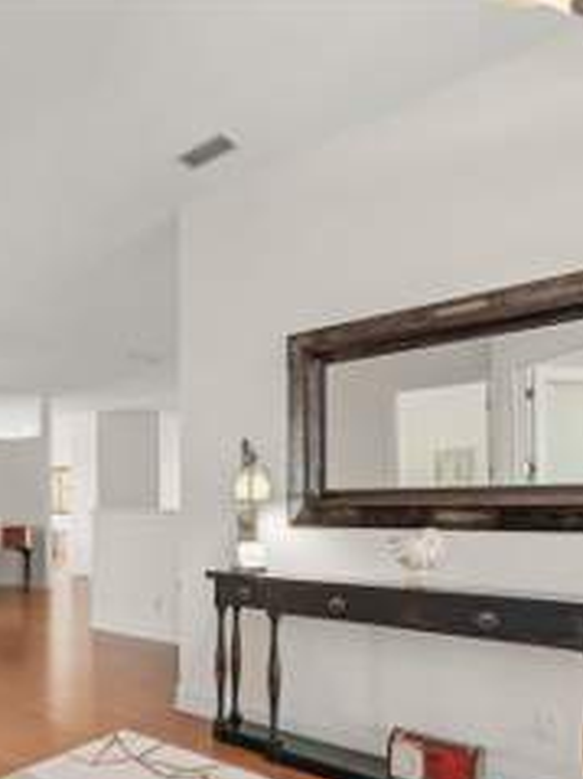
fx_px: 607
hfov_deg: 45.4
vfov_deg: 63.8
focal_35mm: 27
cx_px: 36
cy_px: 515
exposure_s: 1/3
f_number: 11
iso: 400
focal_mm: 14
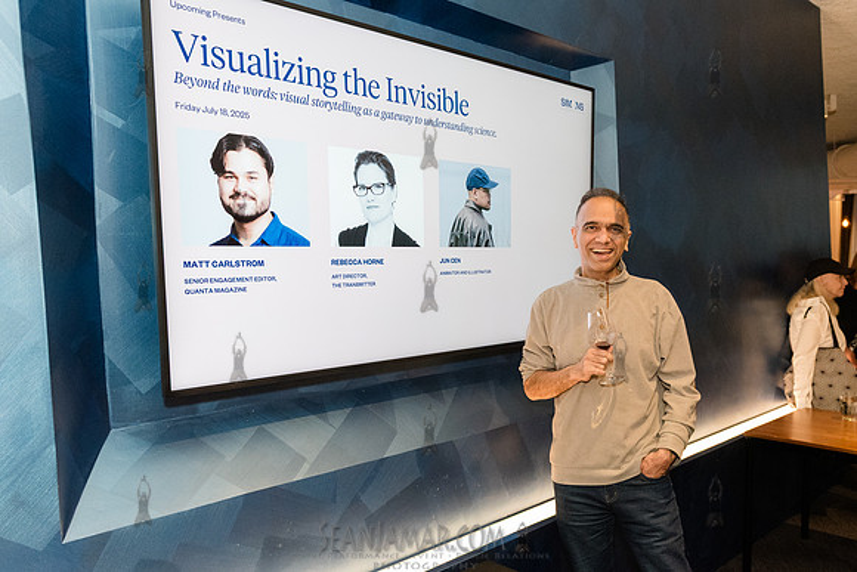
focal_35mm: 29
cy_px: 324
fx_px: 701
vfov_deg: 44.3
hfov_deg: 62.6
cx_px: 485
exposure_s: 1/320
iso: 5000
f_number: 4
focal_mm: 24
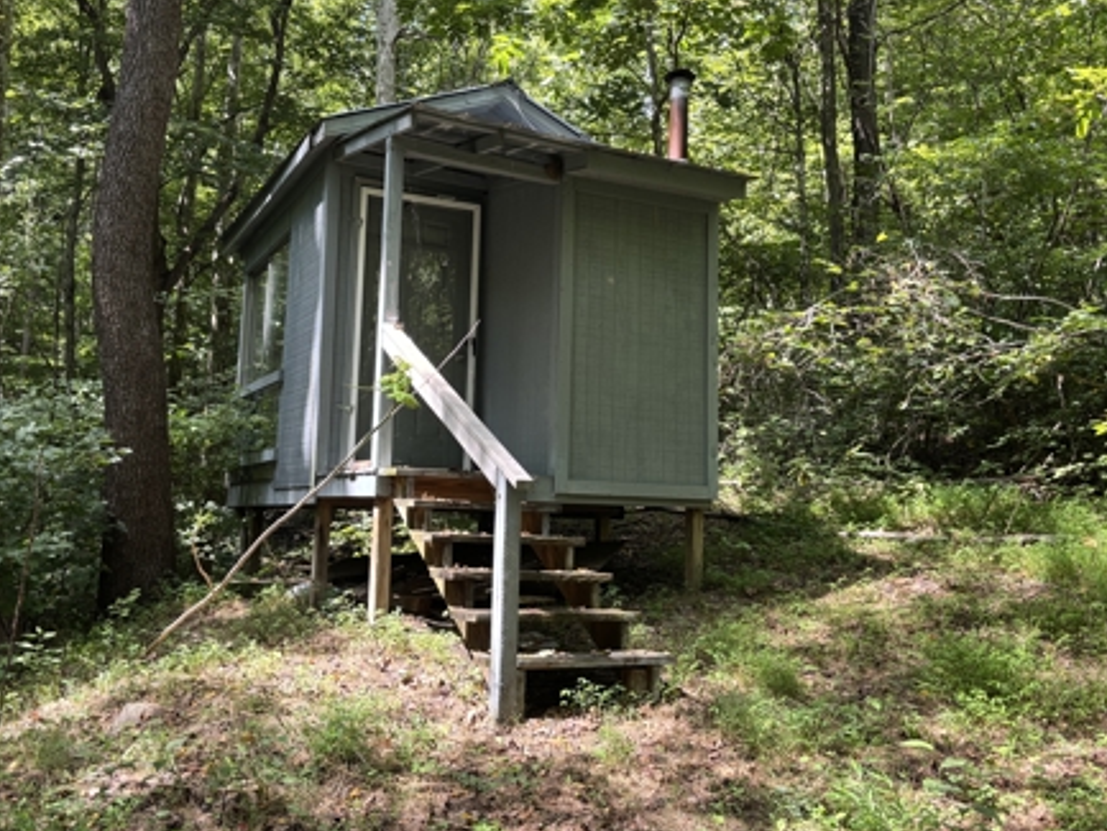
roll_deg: -1.7
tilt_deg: +9.1
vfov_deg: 44.1
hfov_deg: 56.8
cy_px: 363
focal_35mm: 32
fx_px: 1024
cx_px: 525
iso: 40
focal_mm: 5.96
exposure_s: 1/193
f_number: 1.6
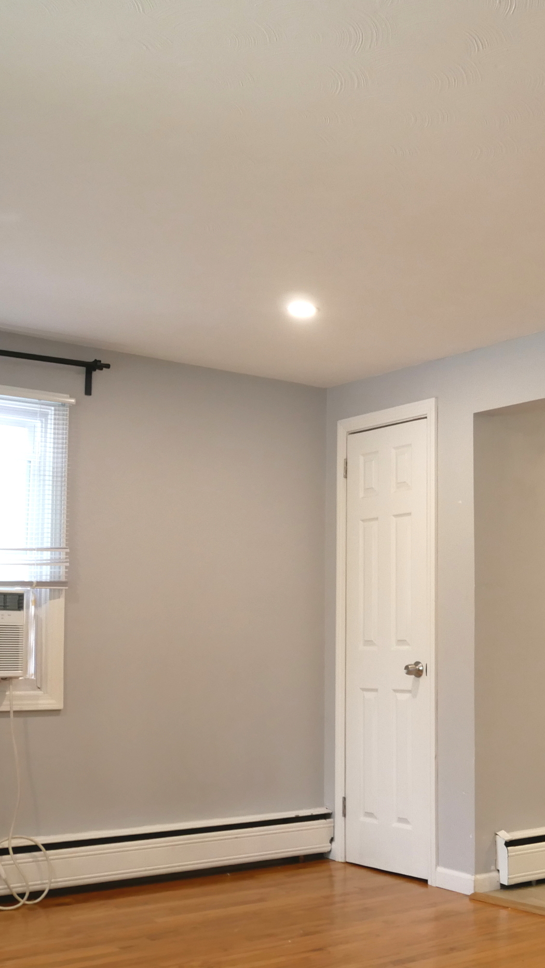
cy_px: 562
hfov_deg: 26.6
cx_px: 514
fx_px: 1104
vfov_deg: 47.2
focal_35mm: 43
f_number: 3.5
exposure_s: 1/60
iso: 640
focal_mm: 12
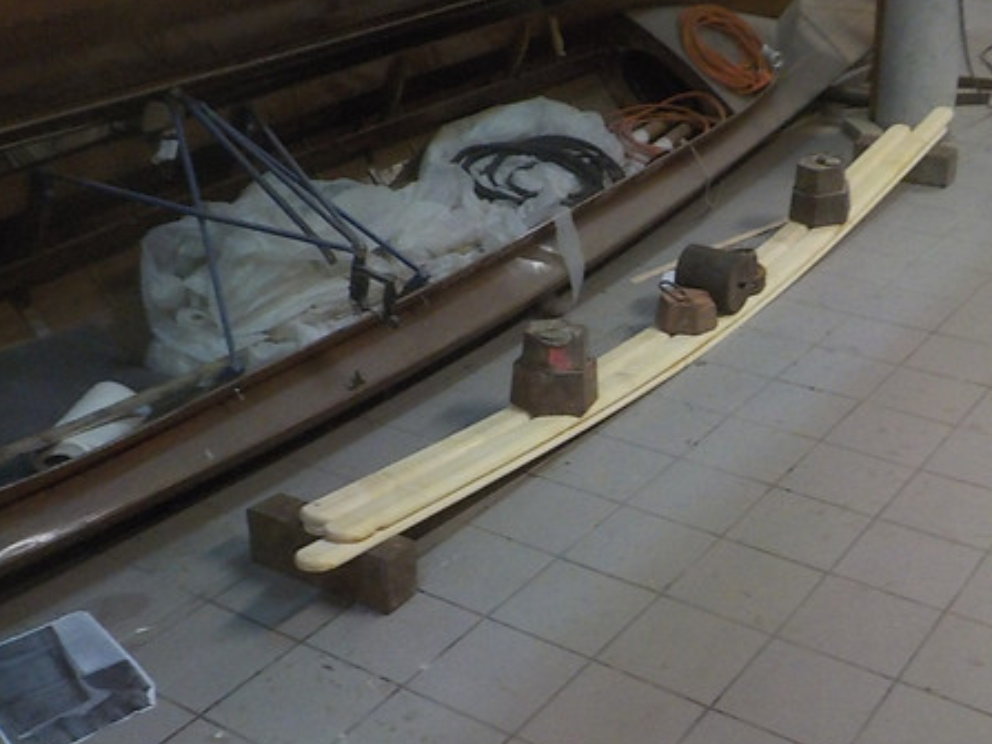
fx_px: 1232
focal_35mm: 43
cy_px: 418
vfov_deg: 33.5
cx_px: 619
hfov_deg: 43.5
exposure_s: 1/15
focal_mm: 4.1
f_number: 3.3
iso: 400
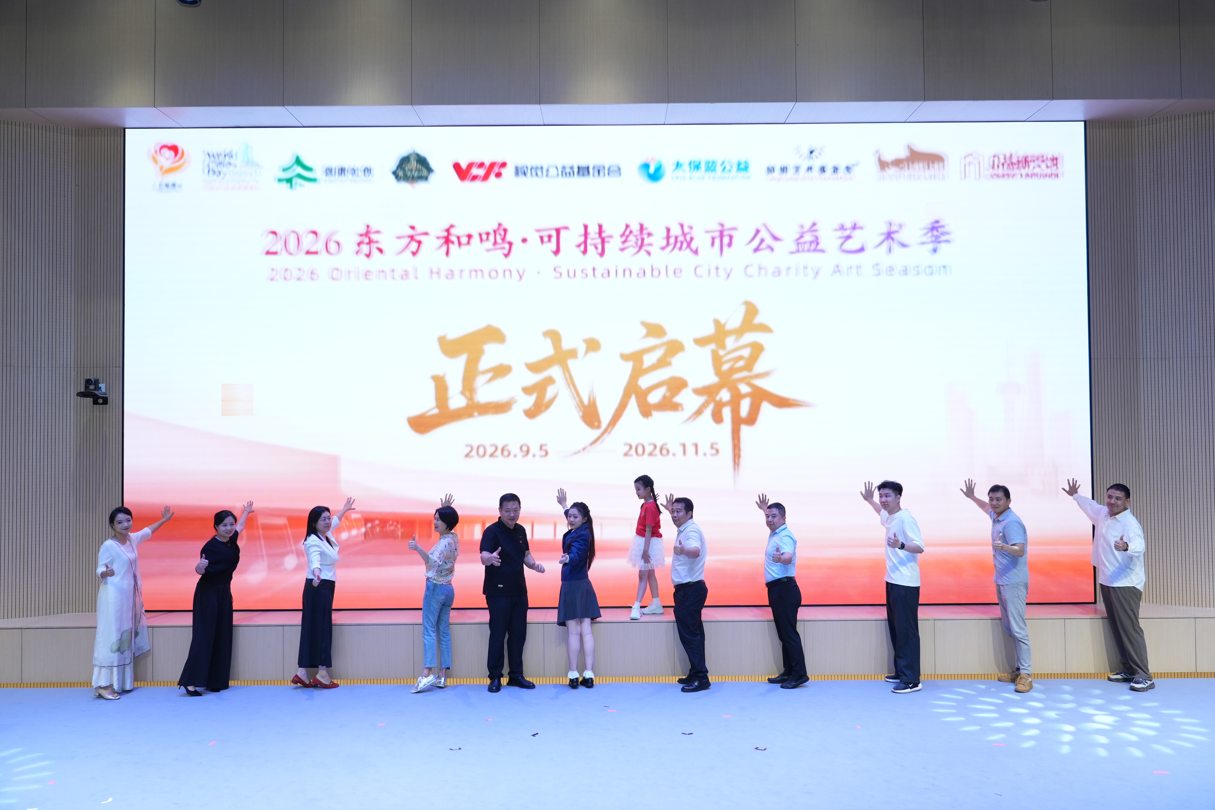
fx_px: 979
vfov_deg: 45.0
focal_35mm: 29
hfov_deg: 63.7
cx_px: 608
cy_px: 405
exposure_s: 1/160
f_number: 4
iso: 800
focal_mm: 29
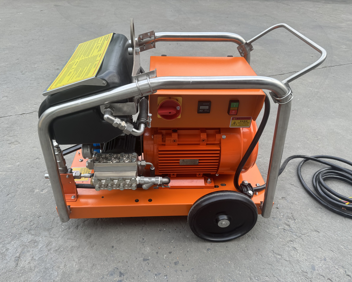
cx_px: 168
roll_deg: -0.6
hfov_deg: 68.1
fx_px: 260
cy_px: 141
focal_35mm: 25
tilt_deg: -37.2
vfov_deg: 56.8
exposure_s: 1/134
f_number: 1.78
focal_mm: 6.86
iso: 64
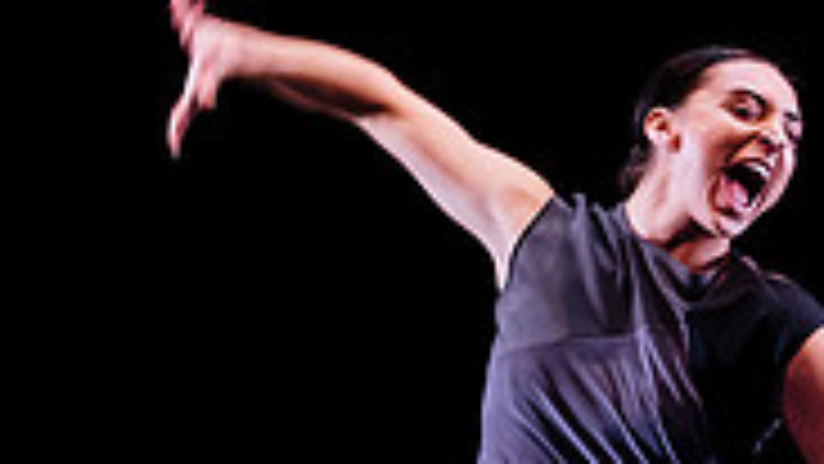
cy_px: 252
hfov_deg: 4.3
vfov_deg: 2.5
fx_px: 10795
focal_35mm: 494
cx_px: -352
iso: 1600
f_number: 2.8
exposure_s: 1/100
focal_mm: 142
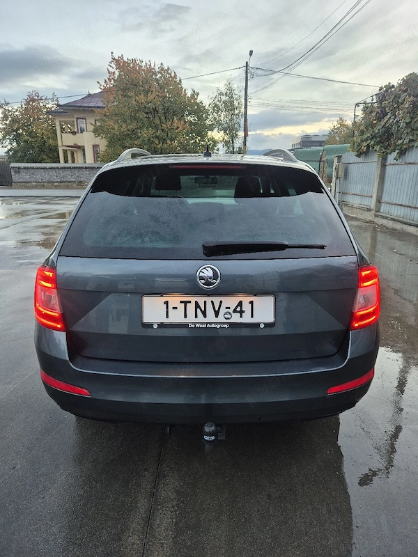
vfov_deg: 73.9
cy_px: 278
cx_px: 209
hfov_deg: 58.9
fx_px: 370
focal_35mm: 23
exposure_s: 1/100
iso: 320
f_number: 1.8
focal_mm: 5.4
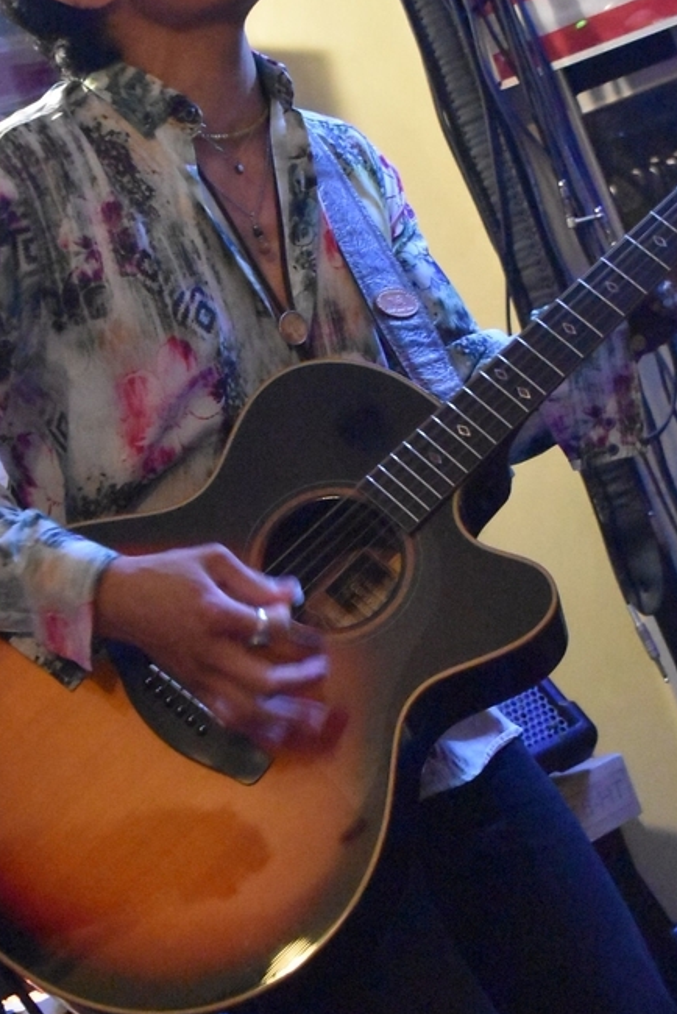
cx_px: 437
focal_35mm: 72
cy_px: 382
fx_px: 2029
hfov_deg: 18.9
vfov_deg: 28.0
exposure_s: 1/60
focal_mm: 26
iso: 12800
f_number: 3.8
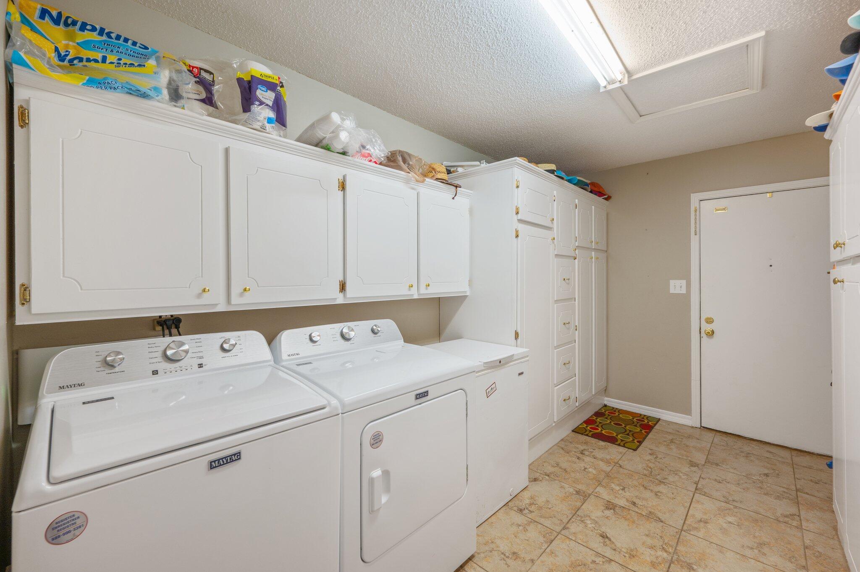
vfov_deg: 77.2
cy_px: 286
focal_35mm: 15
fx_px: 358
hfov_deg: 100.4
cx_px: 430
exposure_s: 1/8
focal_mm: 15
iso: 125
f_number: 9
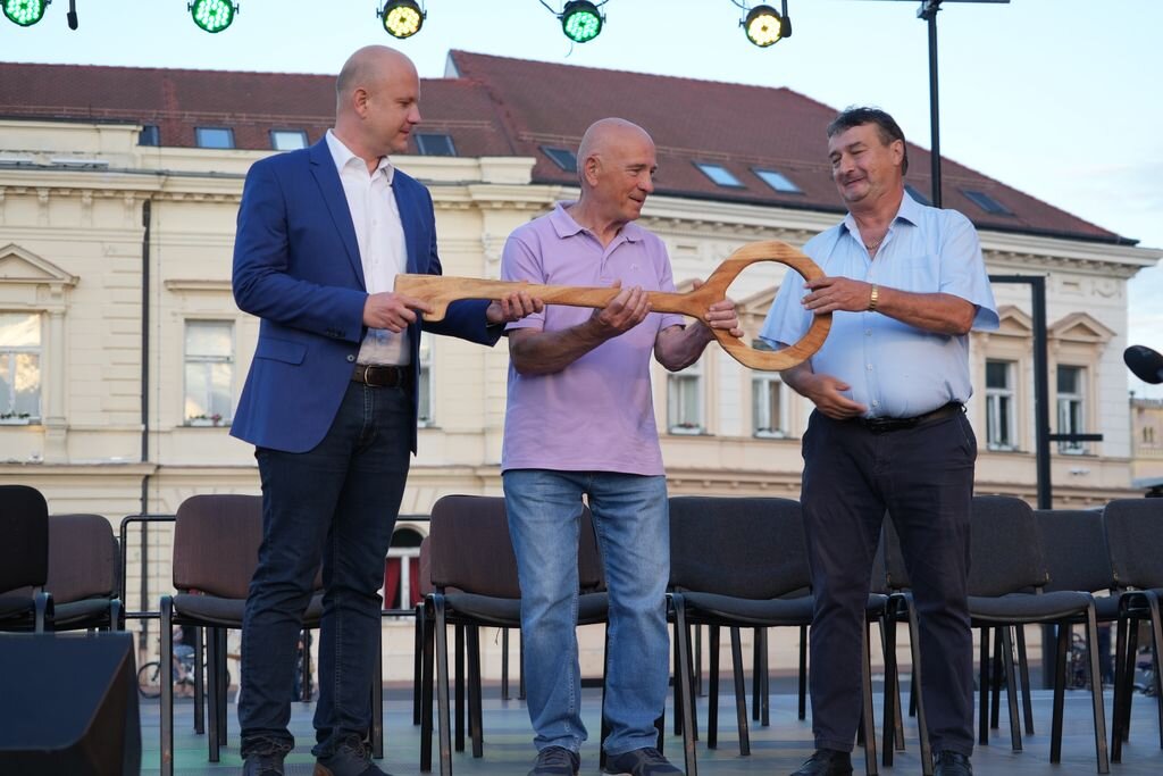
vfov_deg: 19.7
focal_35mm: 69
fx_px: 2229
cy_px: 388
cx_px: 582
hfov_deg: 29.2
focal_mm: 69
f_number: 5
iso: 200
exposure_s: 1/80
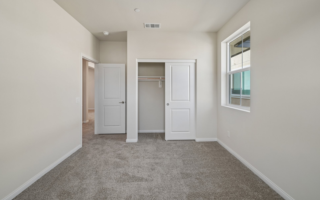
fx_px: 113
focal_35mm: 13
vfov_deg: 82.5
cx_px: 164
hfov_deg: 109.3
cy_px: 89
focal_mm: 12
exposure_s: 1/30
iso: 320
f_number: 8
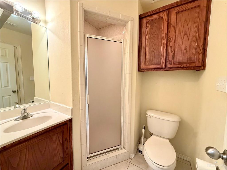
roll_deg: +0.4
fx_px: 92
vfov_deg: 85.7
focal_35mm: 14
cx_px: 114
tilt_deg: -5.1
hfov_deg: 102.1
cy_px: 85
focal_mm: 2.22
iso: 800
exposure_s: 1/60
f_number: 2.2
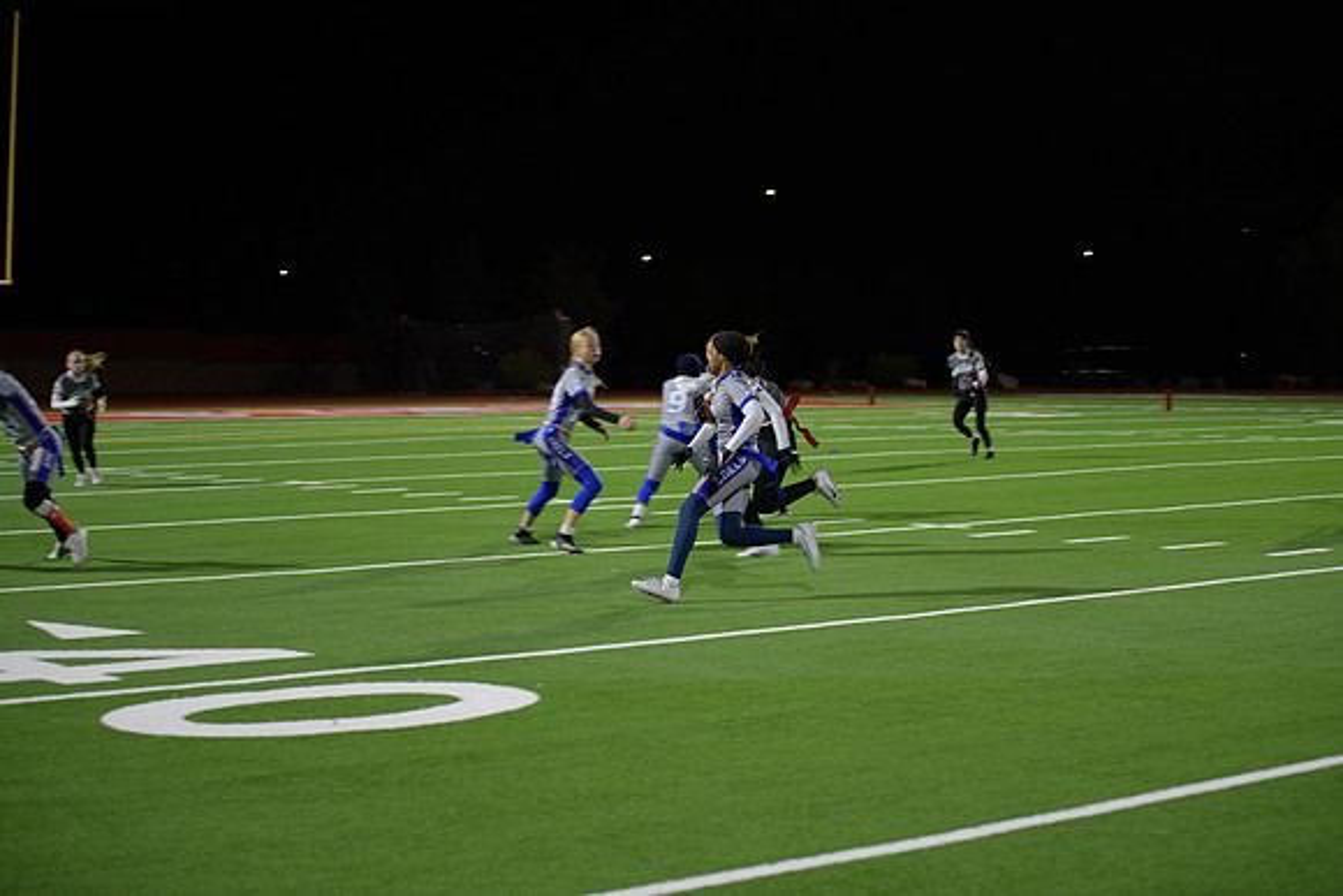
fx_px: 2612
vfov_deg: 19.5
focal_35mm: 70
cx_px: 672
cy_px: 448
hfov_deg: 28.8
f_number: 2.8
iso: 800
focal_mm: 70
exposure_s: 1/200
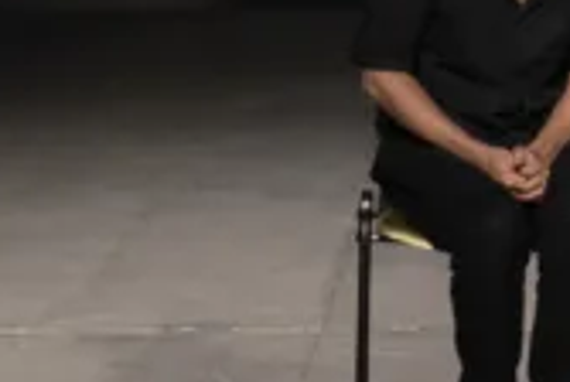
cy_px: -428
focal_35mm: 355
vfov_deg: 3.8
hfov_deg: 5.6
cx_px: 1335
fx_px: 5631
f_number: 6.3
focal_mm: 58
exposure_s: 1/200
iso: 1000
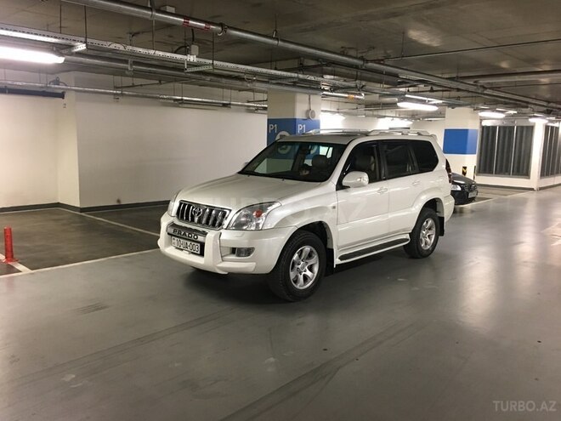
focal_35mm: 29
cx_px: 280
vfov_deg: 48.2
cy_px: 210
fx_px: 470
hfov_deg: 61.7
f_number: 2.2
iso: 160
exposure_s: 1/33
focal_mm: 4.15
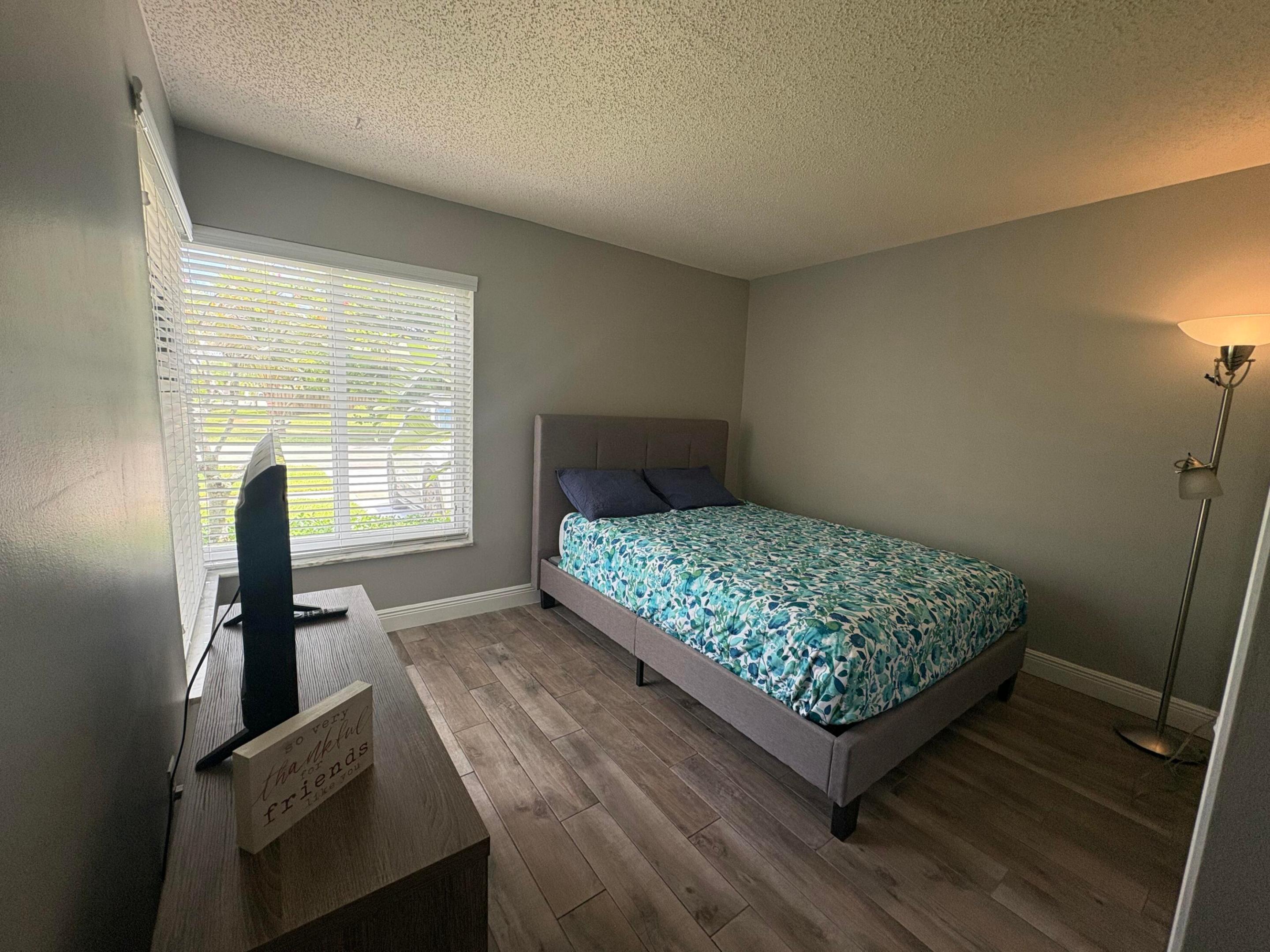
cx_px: 635
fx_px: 514
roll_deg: -2.1
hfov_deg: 102.1
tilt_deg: -6.2
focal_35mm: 14
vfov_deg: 85.7
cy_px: 476
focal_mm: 2.22
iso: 160
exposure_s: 1/99
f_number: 2.2
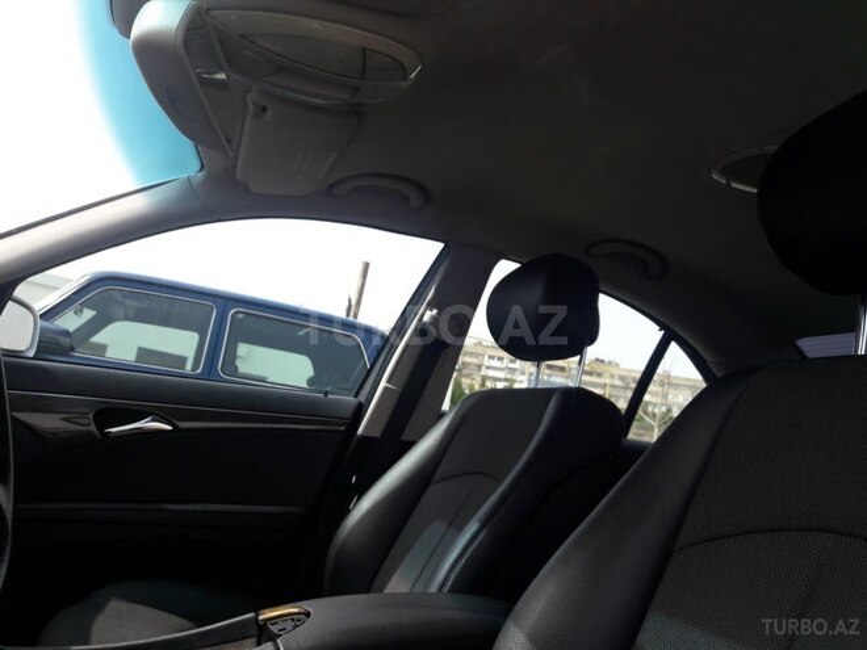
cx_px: 434
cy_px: 325
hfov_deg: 63.4
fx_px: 701
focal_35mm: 28
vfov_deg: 49.7
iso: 40
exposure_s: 1/608
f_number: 1.9
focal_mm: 3.7
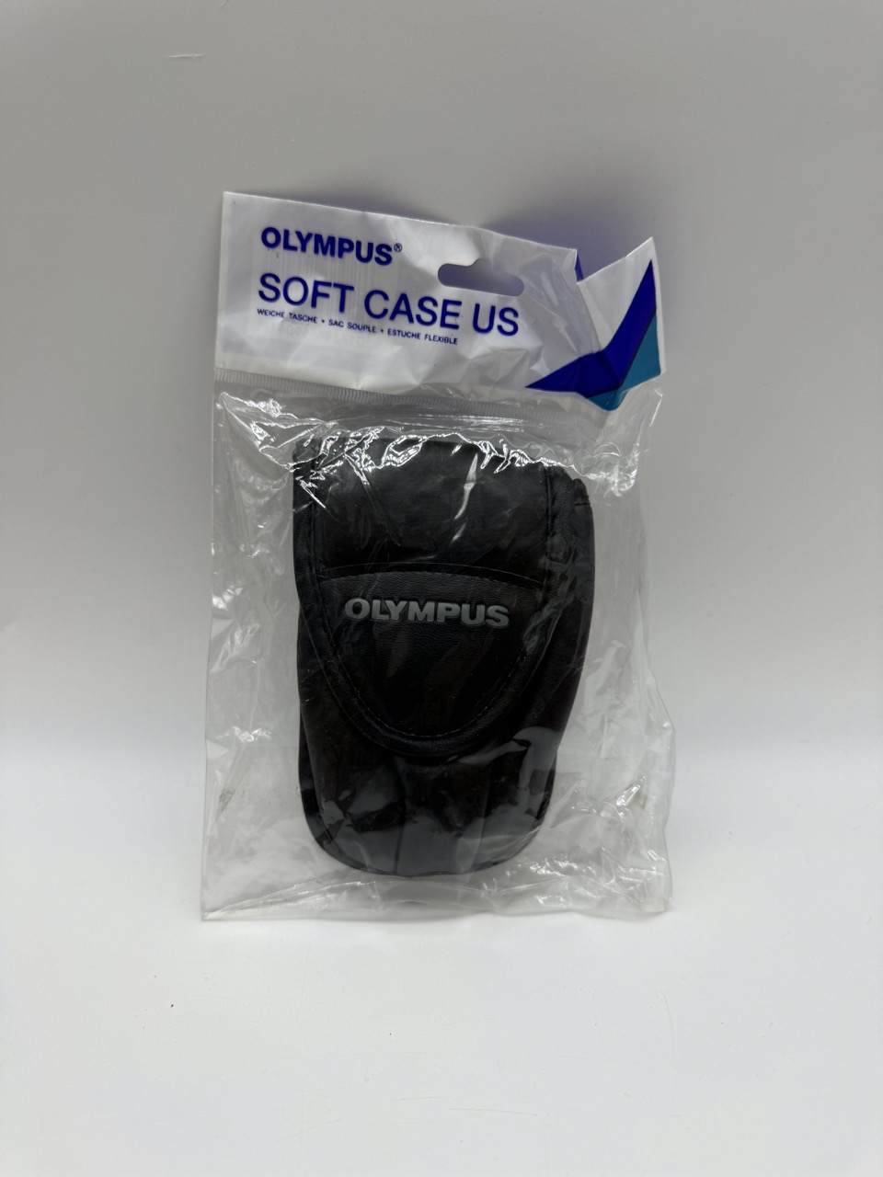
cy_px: 588
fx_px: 816
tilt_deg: -22.5
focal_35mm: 24
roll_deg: +1.6
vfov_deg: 71.6
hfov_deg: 56.8
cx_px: 442
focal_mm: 6.76
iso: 80
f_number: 1.78
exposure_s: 1/633
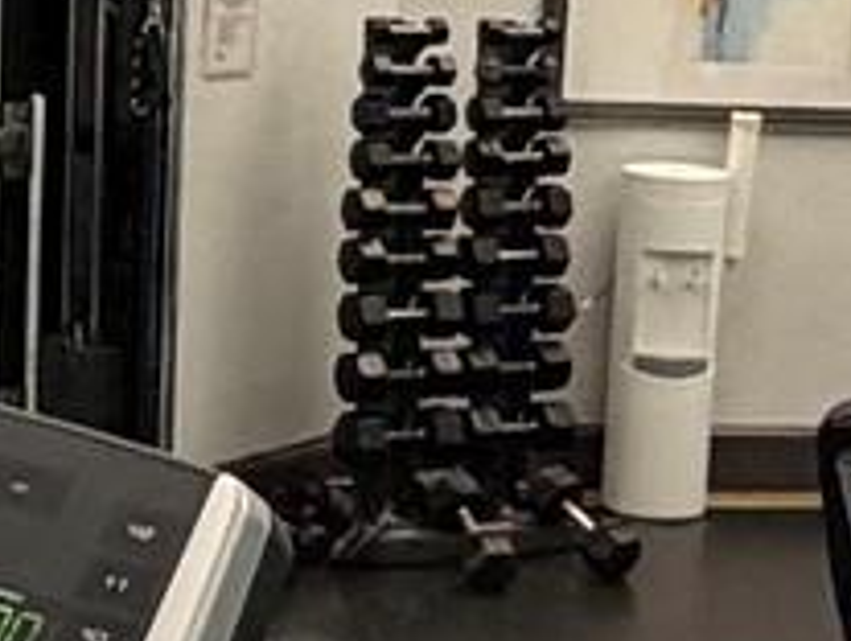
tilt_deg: -9.9
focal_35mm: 108
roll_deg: -3.1
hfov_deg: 18.0
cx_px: 193
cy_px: 263
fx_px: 2660
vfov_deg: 13.7
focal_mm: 2.22
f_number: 2.2
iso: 500
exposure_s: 1/60
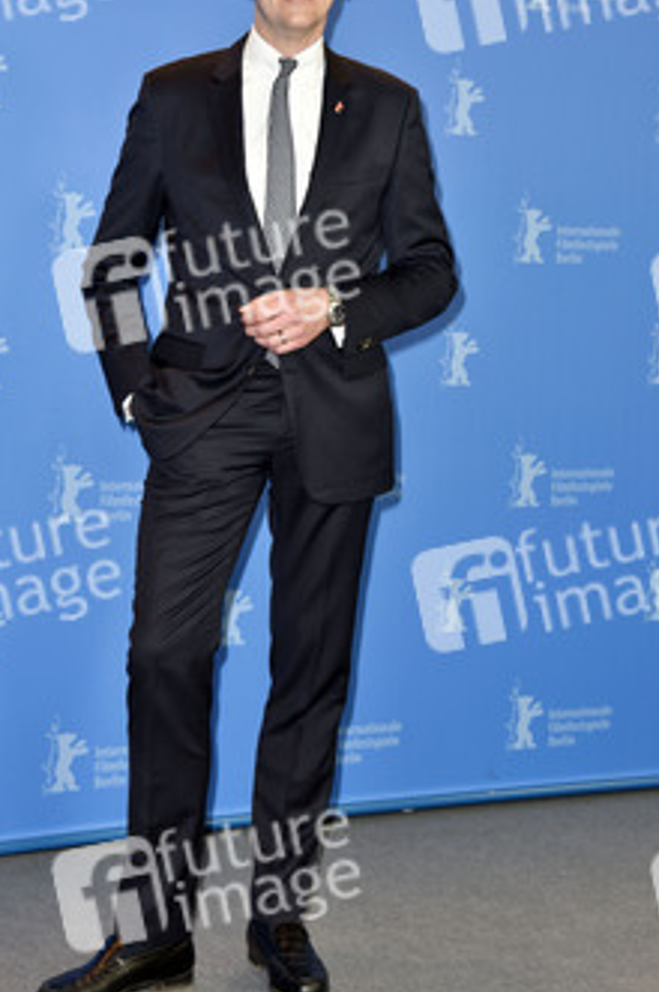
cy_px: 432
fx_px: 2064
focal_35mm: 75
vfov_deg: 27.0
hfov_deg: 18.1
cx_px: 294
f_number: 5.6
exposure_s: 1/125
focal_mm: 62
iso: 500
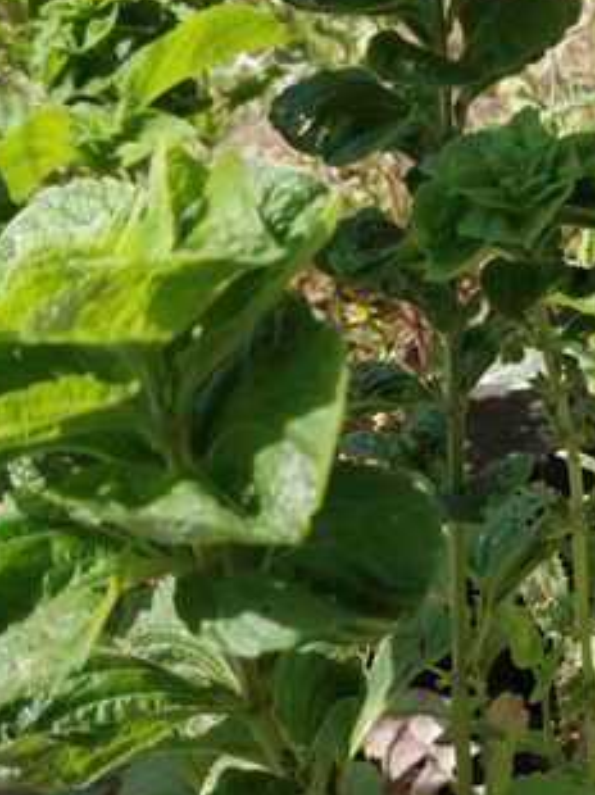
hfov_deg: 22.6
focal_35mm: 62
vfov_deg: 31.0
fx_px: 1423
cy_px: 536
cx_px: 613
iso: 125
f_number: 1.7
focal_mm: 4.1
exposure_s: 1/942
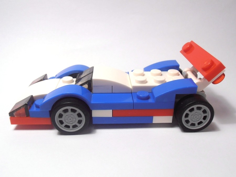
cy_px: 88
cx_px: 118
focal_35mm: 37
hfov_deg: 50.1
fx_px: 252
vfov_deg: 38.7
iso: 80
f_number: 3.9
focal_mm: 6.61
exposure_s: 1/80
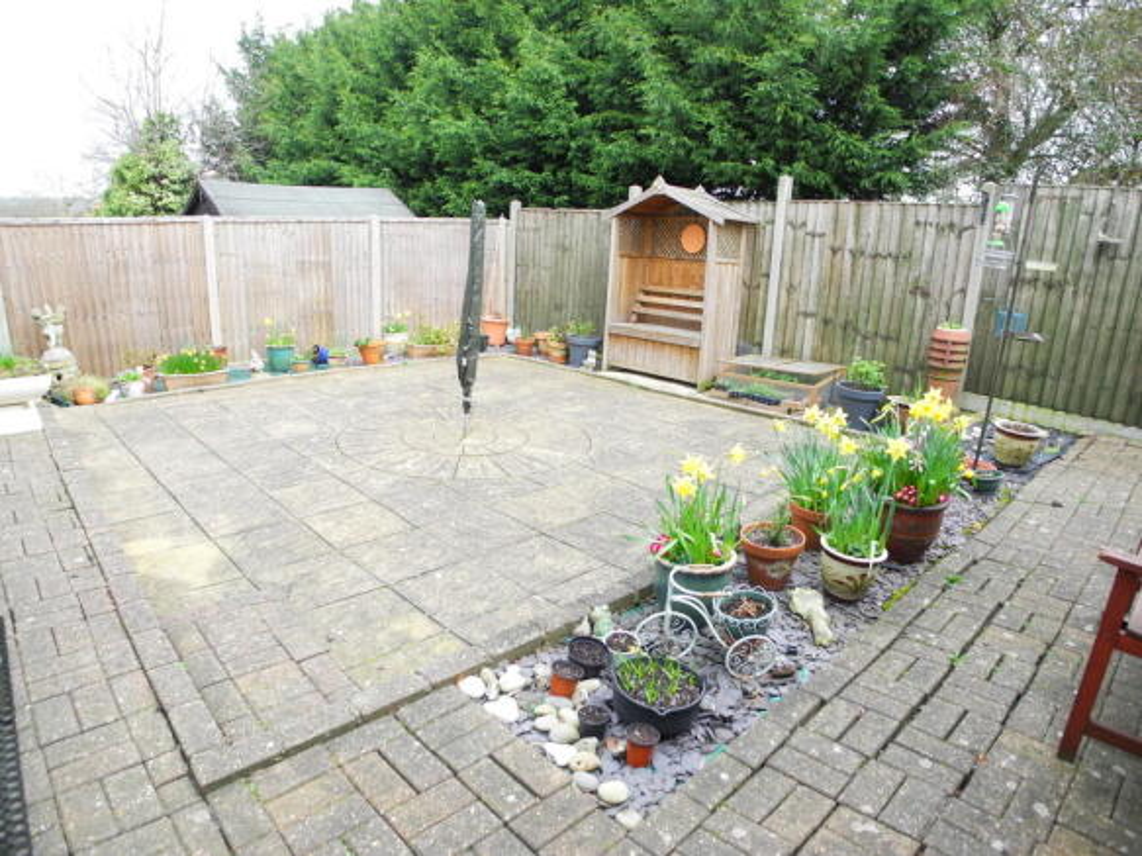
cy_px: 428
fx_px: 924
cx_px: 571
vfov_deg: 49.7
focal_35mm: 28
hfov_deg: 63.5
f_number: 2.8
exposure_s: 1/77.5
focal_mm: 6
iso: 100
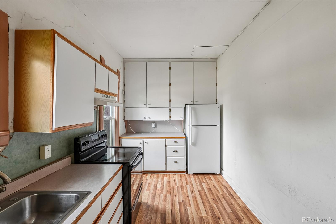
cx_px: 168
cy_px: 112
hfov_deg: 100.4
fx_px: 140
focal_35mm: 15
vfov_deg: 77.3
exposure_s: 1/20
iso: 400
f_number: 8
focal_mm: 10
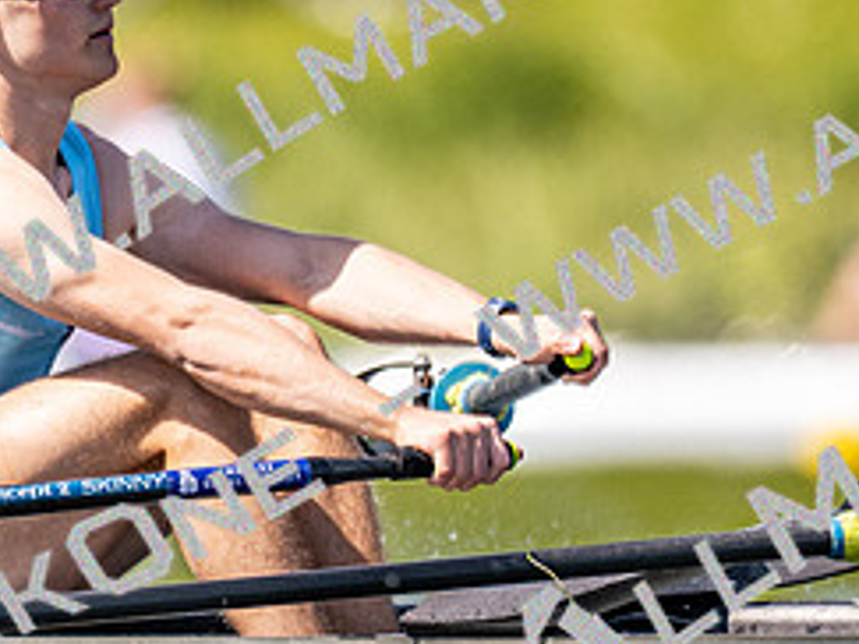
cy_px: 419
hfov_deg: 1.0
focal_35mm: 2068
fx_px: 51292
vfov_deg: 0.7
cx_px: 219
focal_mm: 600
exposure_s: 1/2500
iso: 320
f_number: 4
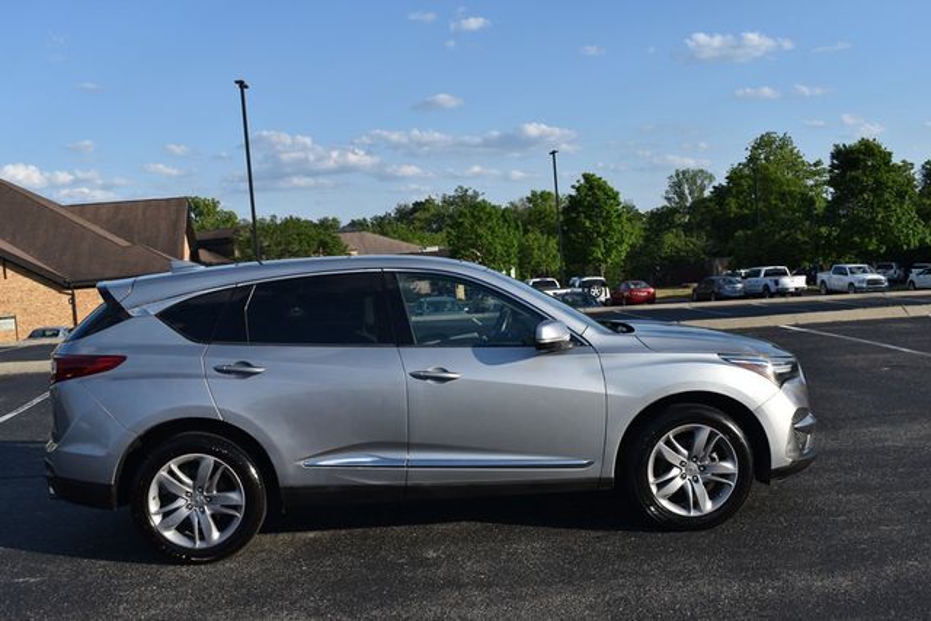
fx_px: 970
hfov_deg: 51.3
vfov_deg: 35.5
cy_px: 310
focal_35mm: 38
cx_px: 466
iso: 100
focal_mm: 25
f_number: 8
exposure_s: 1/250
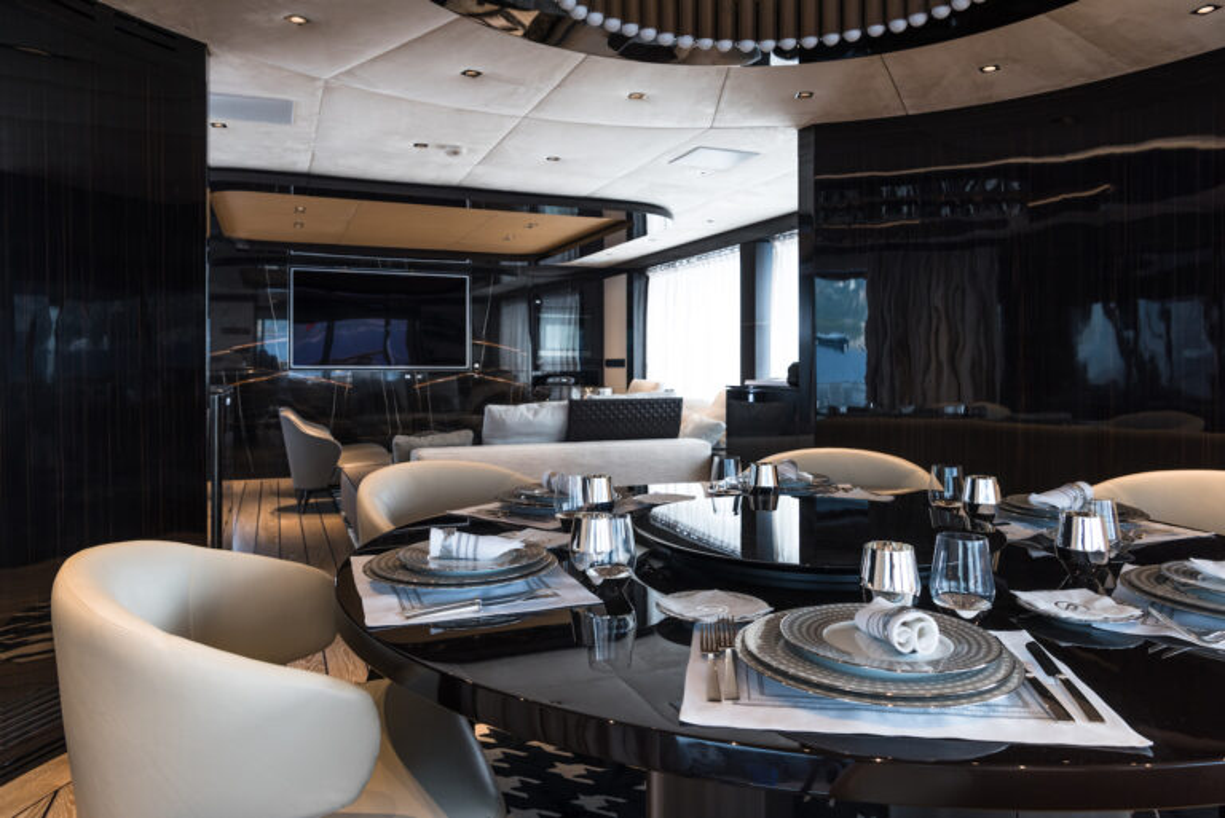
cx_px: 612
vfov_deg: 53.2
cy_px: 409
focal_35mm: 24
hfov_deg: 73.7
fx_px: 817
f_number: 8
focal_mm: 24
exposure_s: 1/20
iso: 320
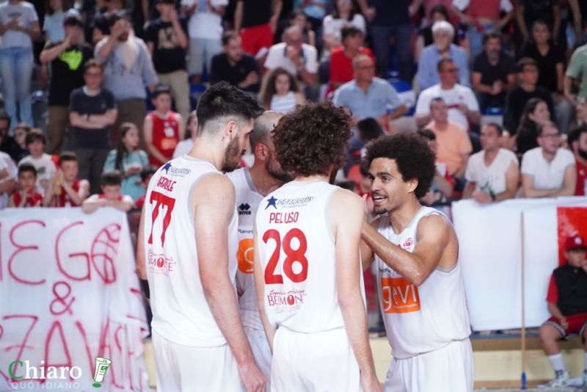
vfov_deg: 8.7
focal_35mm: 158
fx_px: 2569
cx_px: 294
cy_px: 196
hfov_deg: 13.0
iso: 5000
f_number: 4
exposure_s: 1/800
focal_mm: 105
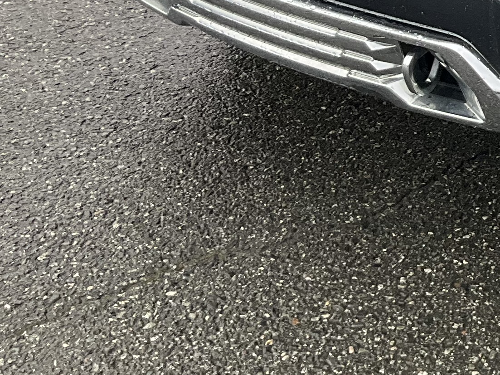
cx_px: 791
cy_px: -252
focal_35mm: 106
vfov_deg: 12.9
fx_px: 1531
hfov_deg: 16.6
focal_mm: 3
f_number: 1.8
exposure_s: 1/206
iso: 20
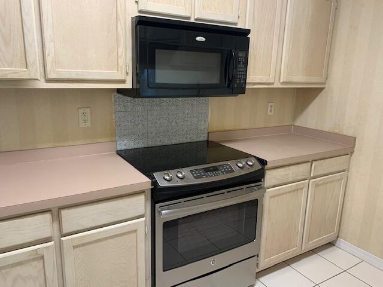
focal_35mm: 26
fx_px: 288
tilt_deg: -13.2
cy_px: 144
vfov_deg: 53.1
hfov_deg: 67.3
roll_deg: -2.1
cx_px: 192
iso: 125
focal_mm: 4.25
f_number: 1.8
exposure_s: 1/60
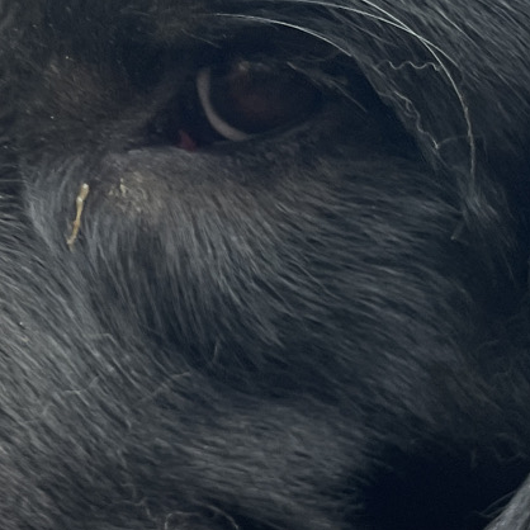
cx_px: -132
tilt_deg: -11.9
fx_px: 1905
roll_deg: +6.5
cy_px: 331
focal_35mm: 110
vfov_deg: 15.8
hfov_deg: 15.2
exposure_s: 1/121
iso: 40
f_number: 1.6
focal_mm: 4.2
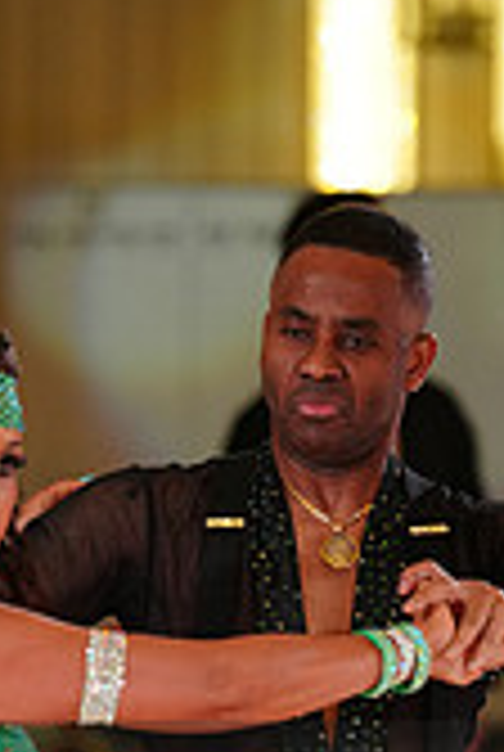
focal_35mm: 544
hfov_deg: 2.5
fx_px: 11376
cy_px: 874
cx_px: 250
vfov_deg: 3.8
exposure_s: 1/400
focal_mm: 157
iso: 1600
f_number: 2.8
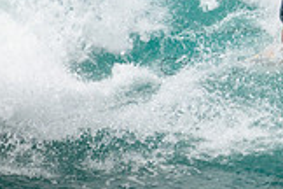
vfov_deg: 0.5
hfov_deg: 0.7
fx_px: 22567
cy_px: -18
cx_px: 458
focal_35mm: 2871
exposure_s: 1/2000
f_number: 11
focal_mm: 800
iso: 800
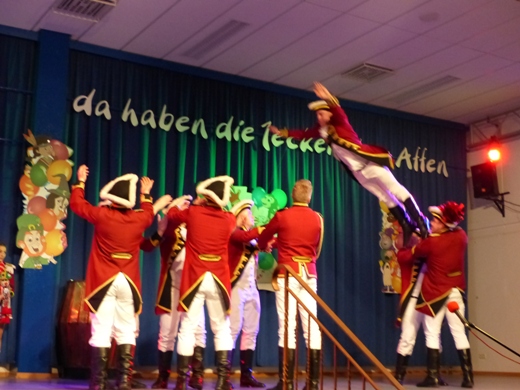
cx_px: 260
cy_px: 195
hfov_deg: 36.8
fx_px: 781
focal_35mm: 52
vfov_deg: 28.0
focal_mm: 9.4
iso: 800
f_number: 2.8
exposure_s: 1/50
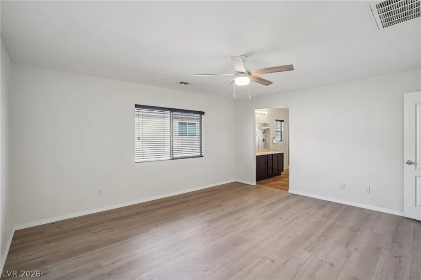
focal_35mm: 16
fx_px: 187
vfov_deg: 73.7
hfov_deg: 96.8
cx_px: 210
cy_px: 140
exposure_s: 1/30
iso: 400
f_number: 8
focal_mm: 16
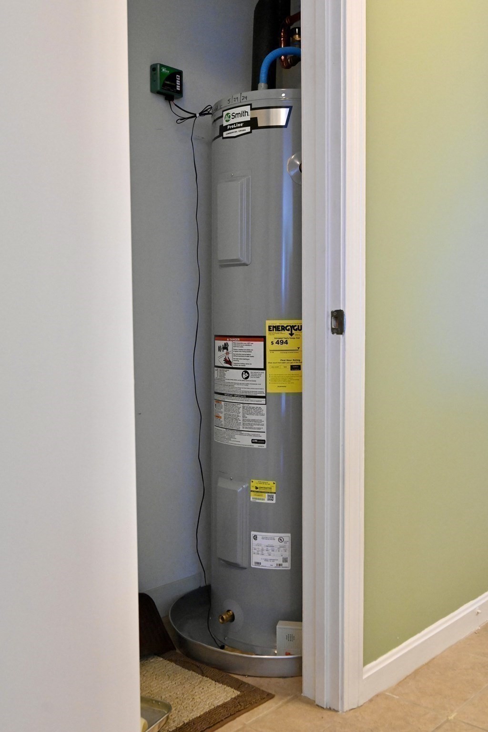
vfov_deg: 61.9
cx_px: 244
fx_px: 610
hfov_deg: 43.6
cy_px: 366
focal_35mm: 30
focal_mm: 30
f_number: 5
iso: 4000
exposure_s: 1/100
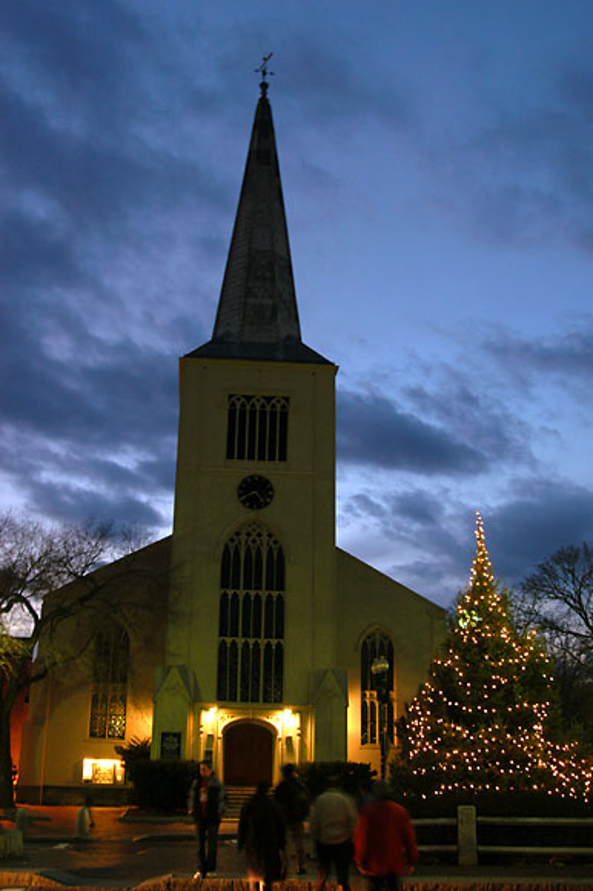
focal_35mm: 36
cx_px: 296
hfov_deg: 36.8
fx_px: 890
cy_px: 446
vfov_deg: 53.2
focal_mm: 24
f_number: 5
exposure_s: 1/3
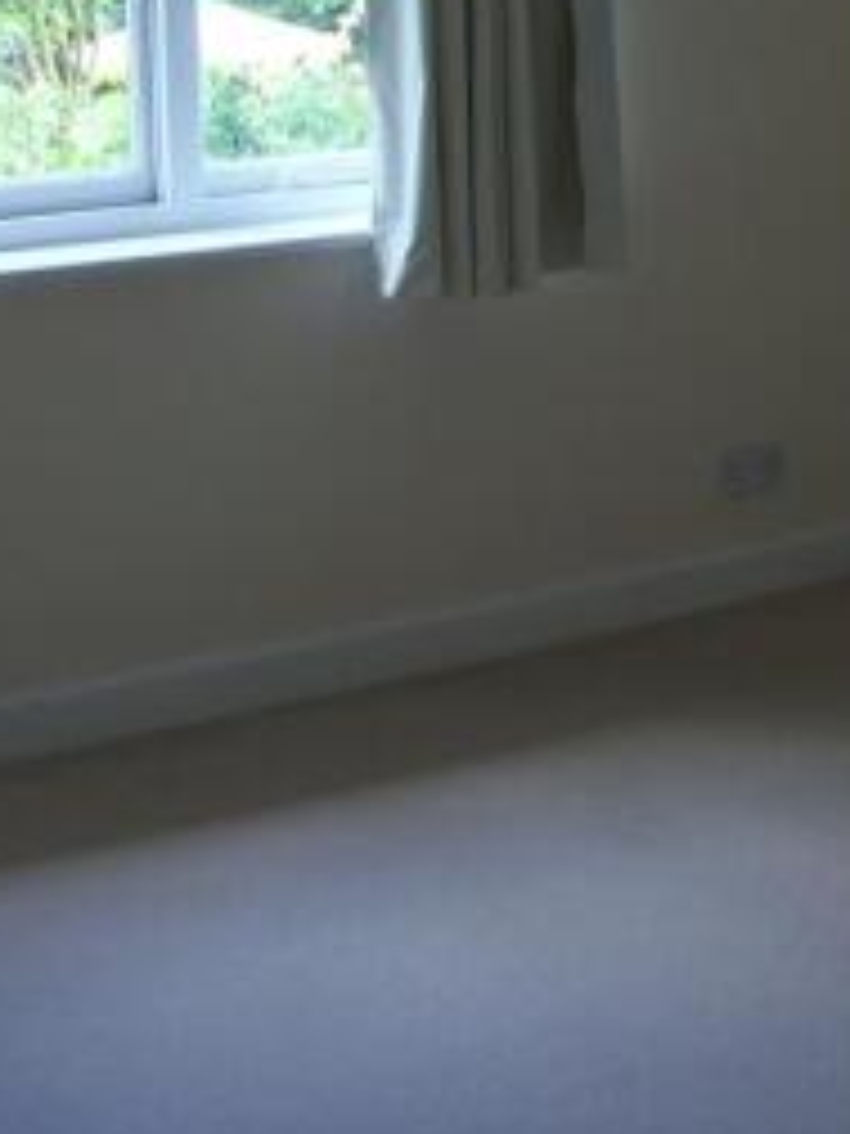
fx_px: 2652
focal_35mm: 81
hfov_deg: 18.2
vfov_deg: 23.7
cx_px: 564
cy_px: 200
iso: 97
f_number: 3.1
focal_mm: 6.3
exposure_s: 1/60
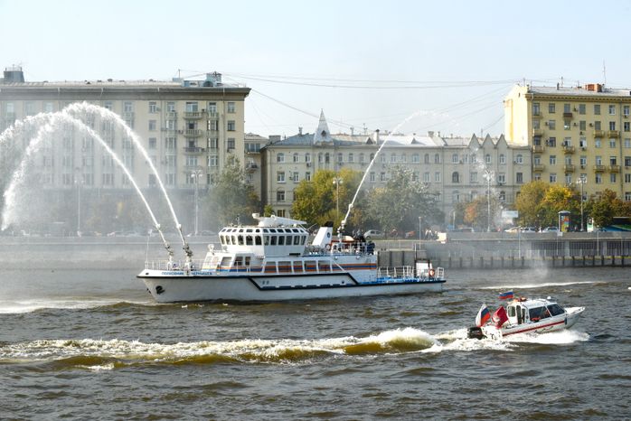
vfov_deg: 19.5
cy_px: 210
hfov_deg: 28.8
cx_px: 316
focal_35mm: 70
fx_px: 1227
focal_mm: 70
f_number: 11
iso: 720
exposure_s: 1/1000
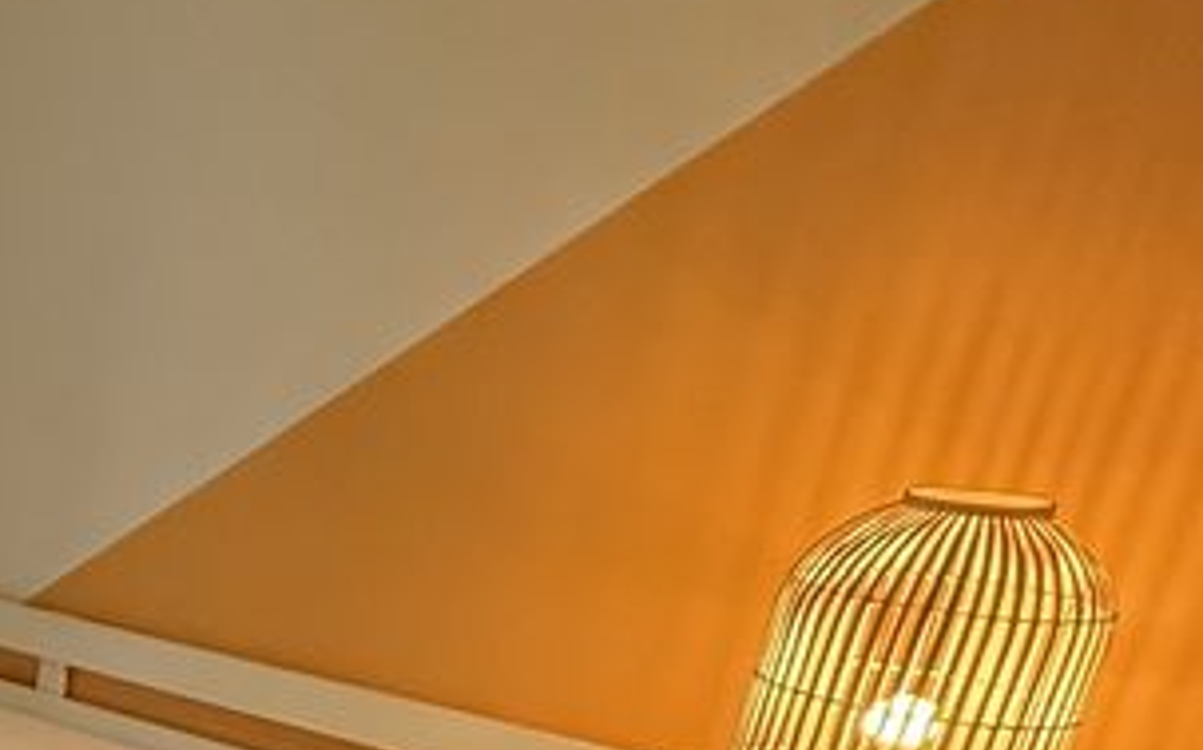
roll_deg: -1.6
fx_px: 1606
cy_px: 857
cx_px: -433
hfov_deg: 30.4
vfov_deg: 24.3
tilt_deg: -21.0
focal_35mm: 49
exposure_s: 1/100
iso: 640
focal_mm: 2.22
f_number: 2.2
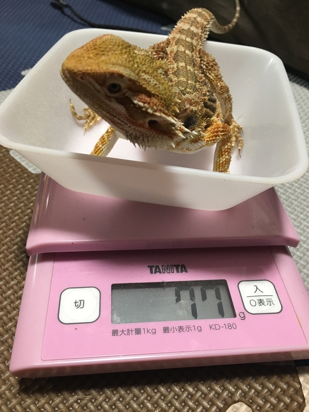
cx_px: 154
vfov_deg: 61.7
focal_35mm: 29
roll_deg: -4.9
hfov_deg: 48.2
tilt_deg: -43.8
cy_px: 206
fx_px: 345
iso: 125
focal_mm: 4.15
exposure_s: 1/30
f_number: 2.2
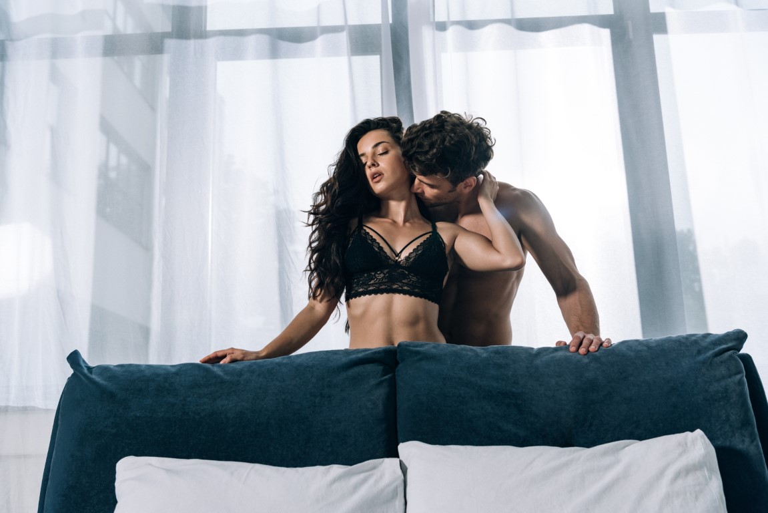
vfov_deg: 35.1
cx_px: 384
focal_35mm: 38
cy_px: 256
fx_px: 811
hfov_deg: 50.7
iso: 160
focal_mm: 38
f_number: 5
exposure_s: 1/160
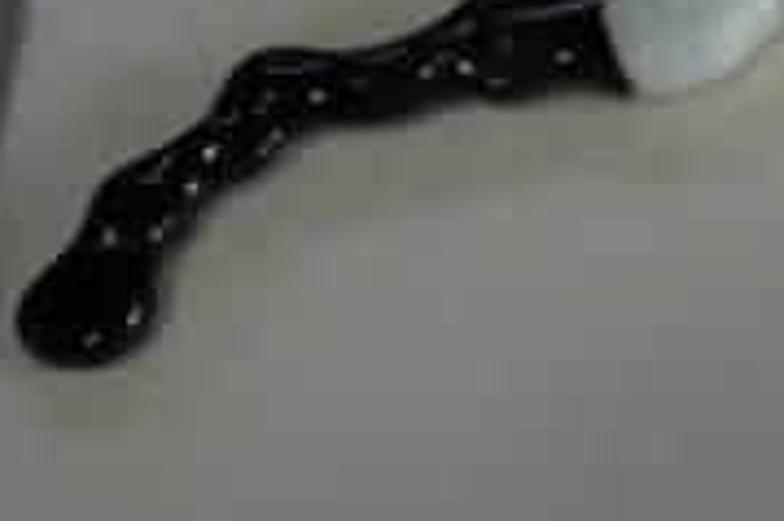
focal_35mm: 161
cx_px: 1388
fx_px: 3503
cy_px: 519
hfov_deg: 11.8
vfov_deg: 8.5
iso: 1250
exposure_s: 1/160
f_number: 4
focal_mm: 30
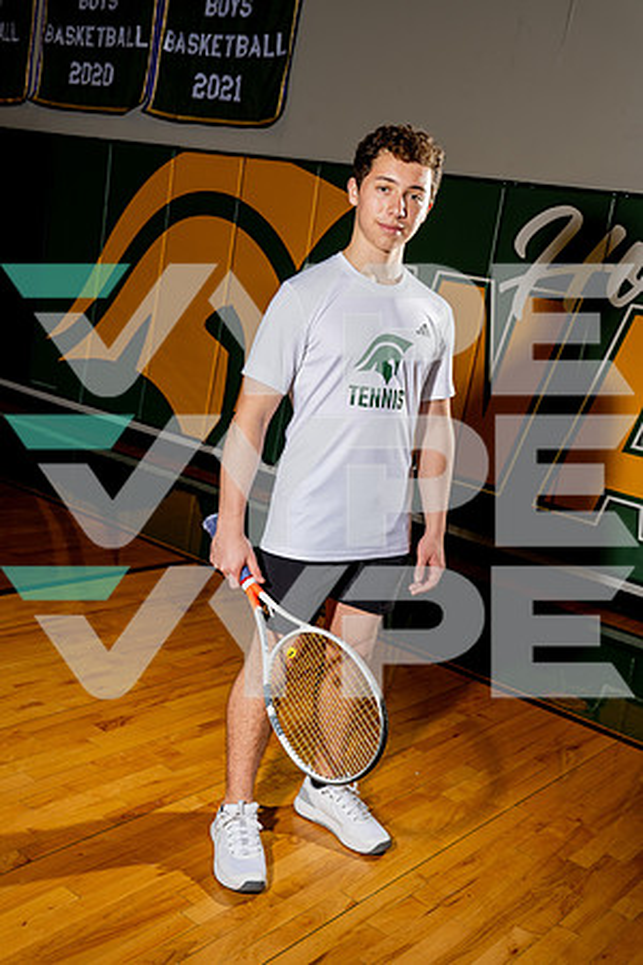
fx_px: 1072
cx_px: 322
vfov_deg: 48.5
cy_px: 482
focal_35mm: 40
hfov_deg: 33.4
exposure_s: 1/250
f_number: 6.3
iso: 100
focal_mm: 40
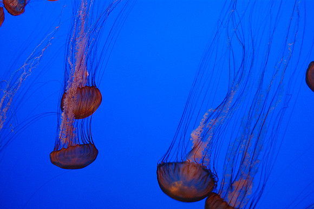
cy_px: 104
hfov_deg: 28.1
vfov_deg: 18.9
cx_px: 157
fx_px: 628
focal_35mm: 72
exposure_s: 1/13
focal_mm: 48
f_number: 5.6
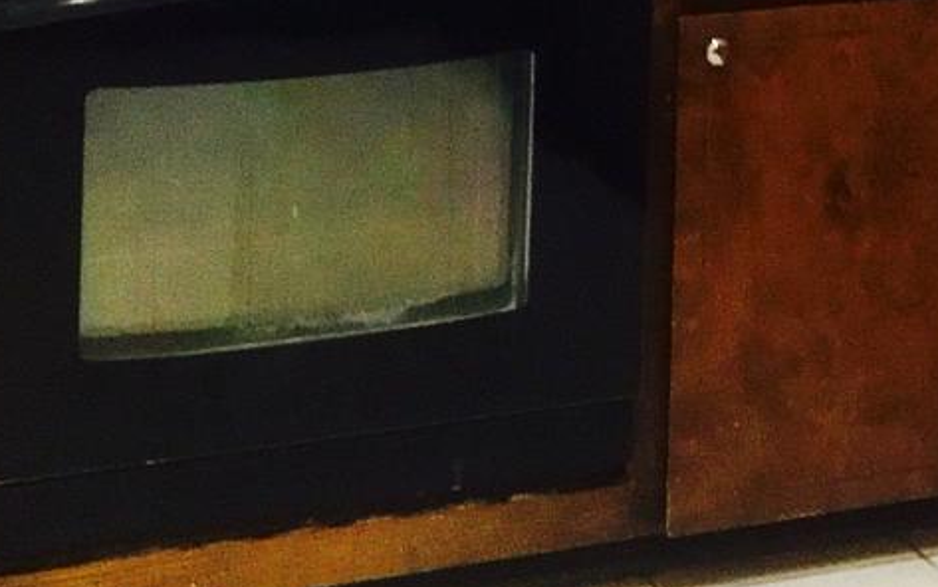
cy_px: -607
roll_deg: -0.9
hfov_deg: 15.9
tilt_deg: -3.5
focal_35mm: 130
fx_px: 3324
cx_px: 857
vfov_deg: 9.4
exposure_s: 1/30
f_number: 2.2
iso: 250
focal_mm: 4.15
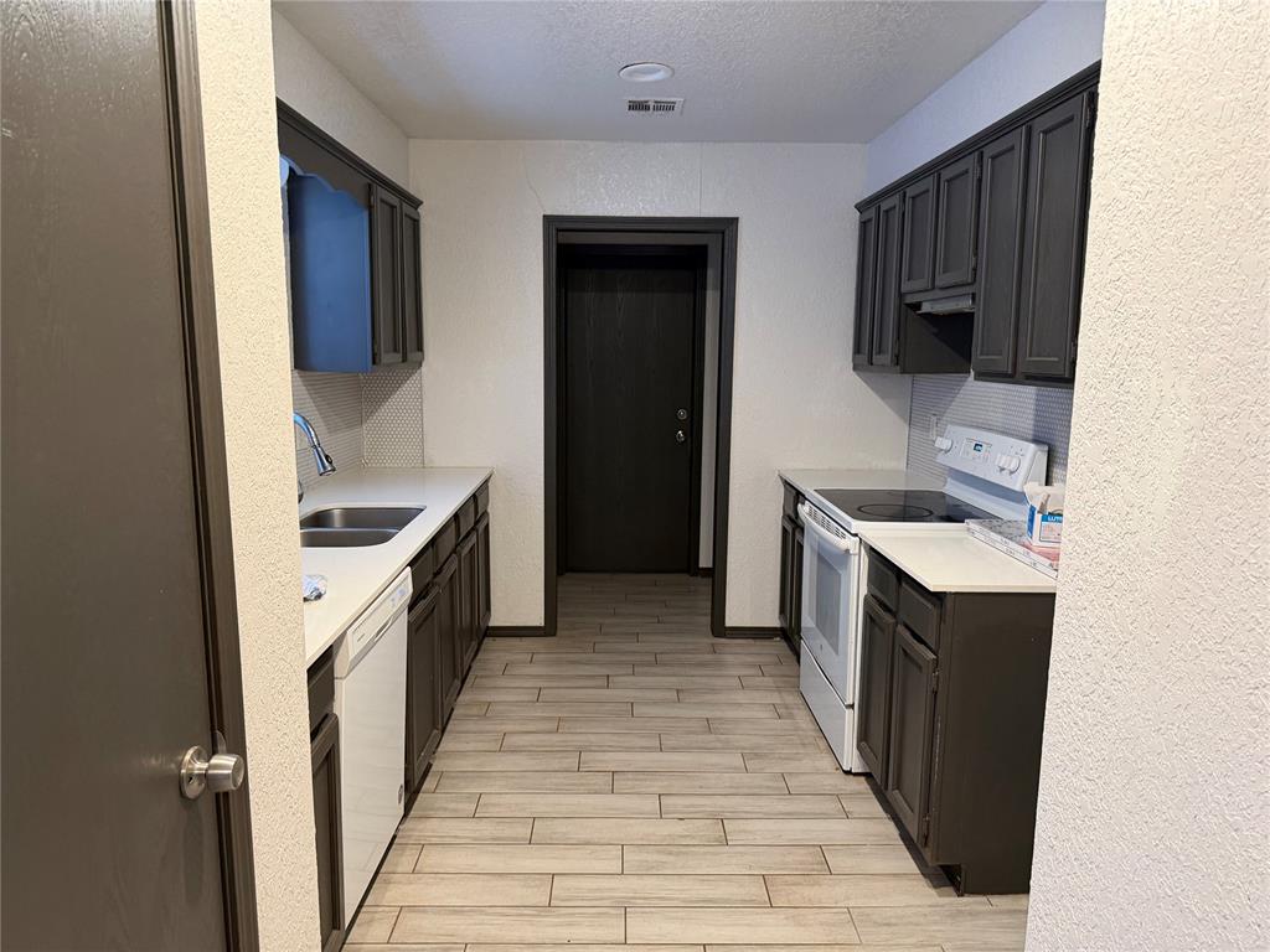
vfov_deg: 56.8
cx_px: 635
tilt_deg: -6.5
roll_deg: -0.9
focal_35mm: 24
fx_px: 881
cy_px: 476
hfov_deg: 71.6
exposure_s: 1/60
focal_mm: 6.76
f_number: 1.78
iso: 320
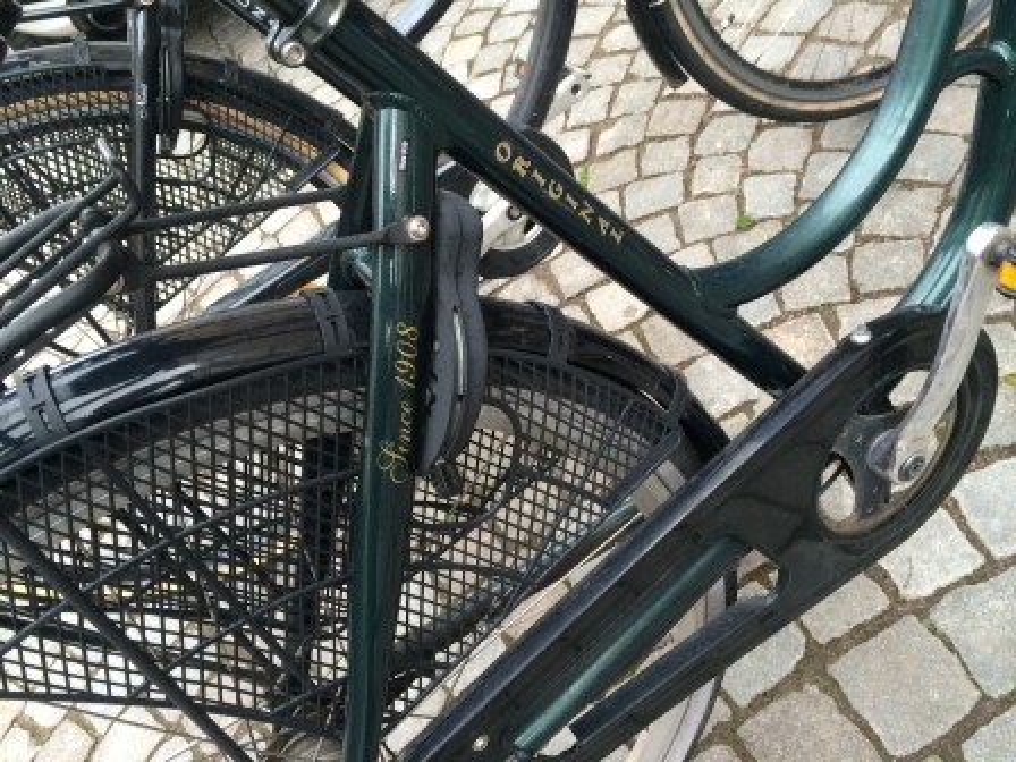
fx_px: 881
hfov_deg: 60.0
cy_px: 381
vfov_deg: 46.8
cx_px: 508
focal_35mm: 30
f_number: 2.2
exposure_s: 1/30
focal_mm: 4.12
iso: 50
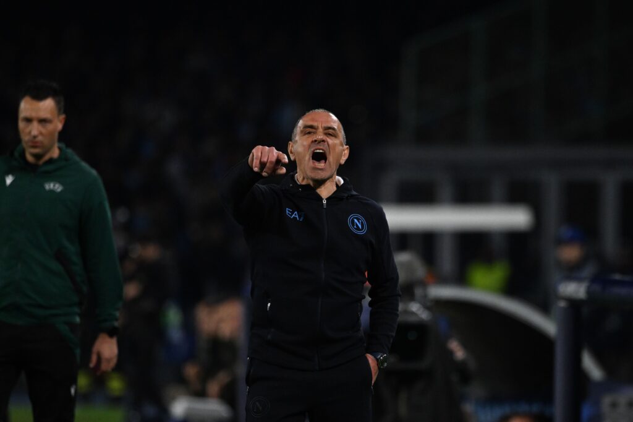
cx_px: 316
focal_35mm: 600
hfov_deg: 3.4
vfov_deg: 2.3
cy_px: 211
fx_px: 10546
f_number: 4.5
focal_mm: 400
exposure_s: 1/1250
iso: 3200
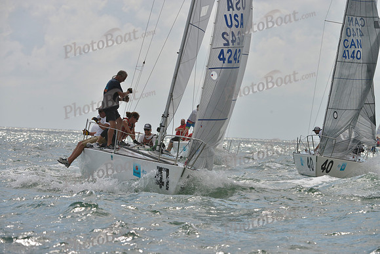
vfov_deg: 5.1
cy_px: 127
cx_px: 190
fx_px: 2851
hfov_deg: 7.6
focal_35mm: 270
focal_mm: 270
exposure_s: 1/1000
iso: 280
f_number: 10
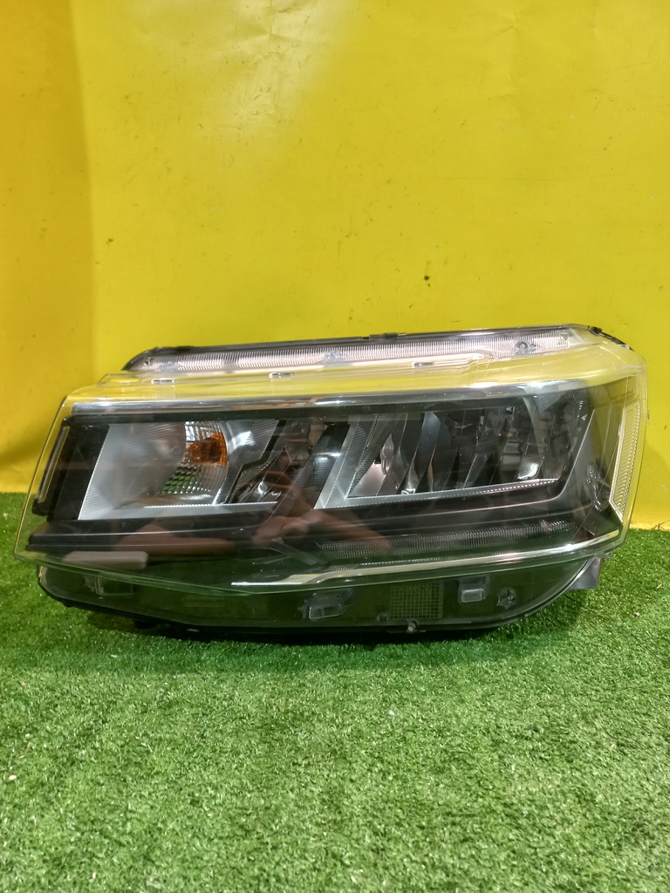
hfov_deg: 54.9
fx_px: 645
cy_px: 446
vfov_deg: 69.4
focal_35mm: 25
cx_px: 335
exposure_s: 1/33
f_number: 1.8
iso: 200
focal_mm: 4.6
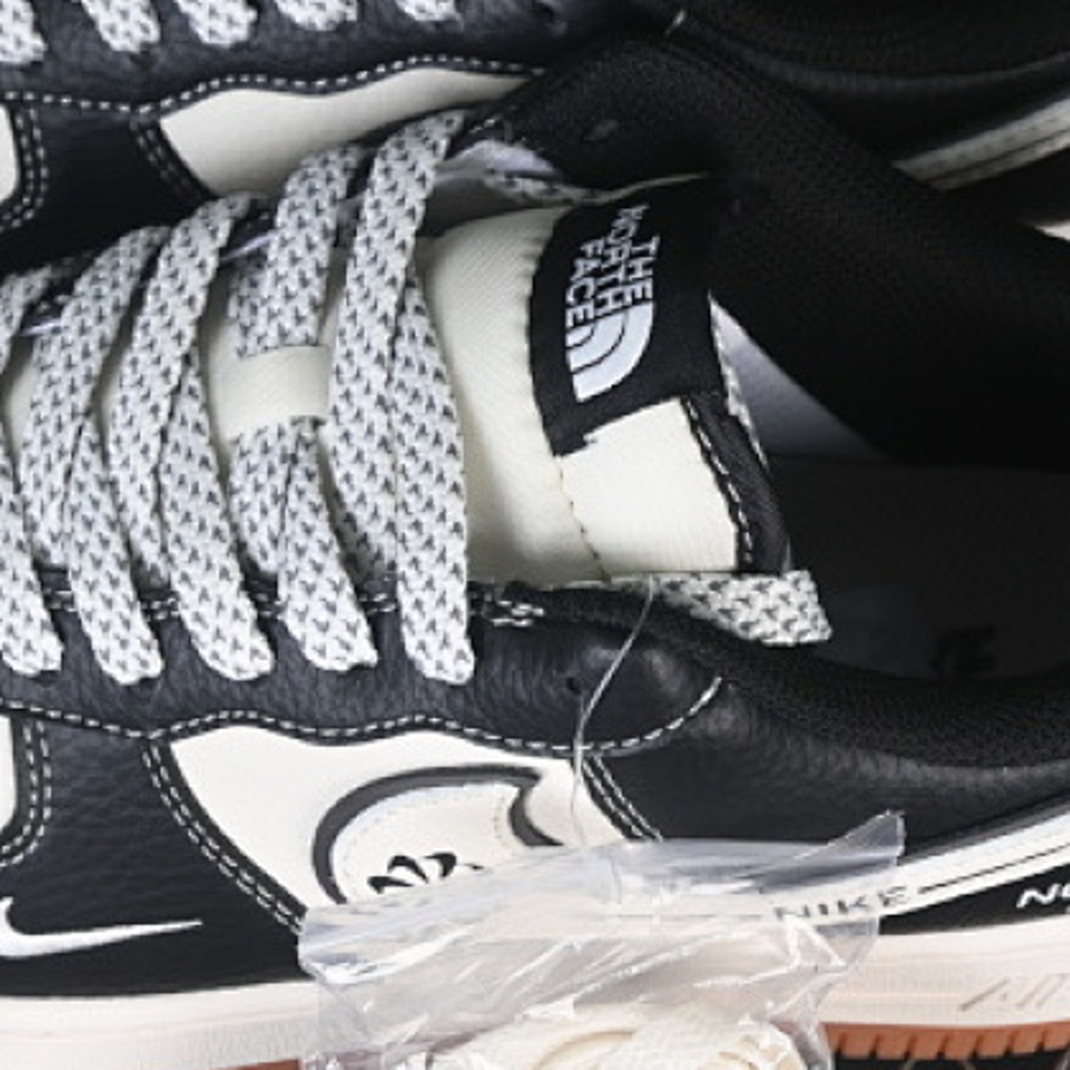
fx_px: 5735
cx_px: 346
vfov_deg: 10.6
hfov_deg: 10.6
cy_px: 262
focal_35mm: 164
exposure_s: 1/60
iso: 160
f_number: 6.3
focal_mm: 50
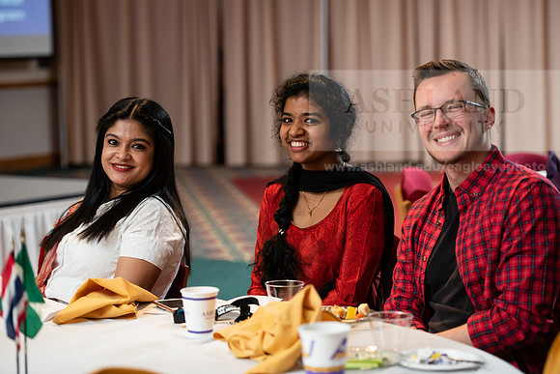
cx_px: 280
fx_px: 1431
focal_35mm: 92
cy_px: 187
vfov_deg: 14.9
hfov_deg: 22.1
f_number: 3.5
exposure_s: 1/200
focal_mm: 92
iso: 1600
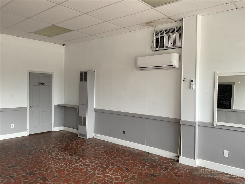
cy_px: 92
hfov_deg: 61.7
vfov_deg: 48.2
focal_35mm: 29
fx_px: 205
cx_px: 122
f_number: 1.8
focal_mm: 3
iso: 64
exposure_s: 1/120
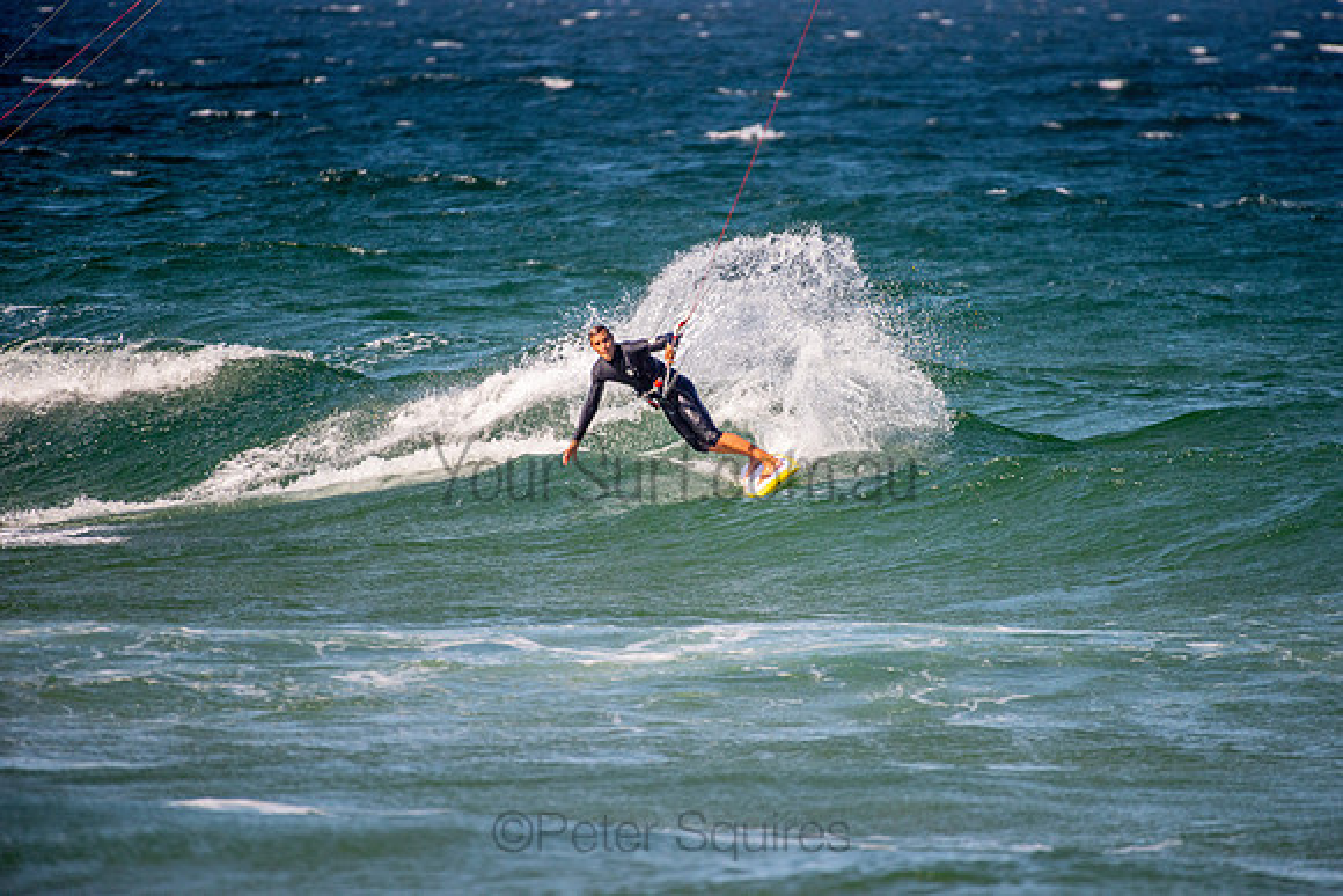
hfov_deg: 3.9
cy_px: 425
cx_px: 705
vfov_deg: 2.6
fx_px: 19597
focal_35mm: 525
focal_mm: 500
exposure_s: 1/1250
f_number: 5.6
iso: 250
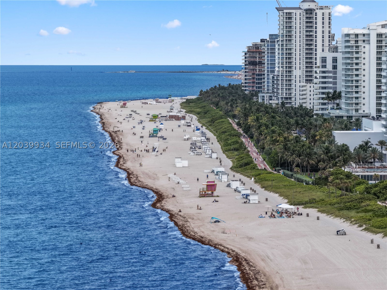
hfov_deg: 11.8
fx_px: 1878
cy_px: 145
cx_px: 194
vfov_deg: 8.8
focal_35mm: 168
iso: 100
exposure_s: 1/120
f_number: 2.8
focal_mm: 40
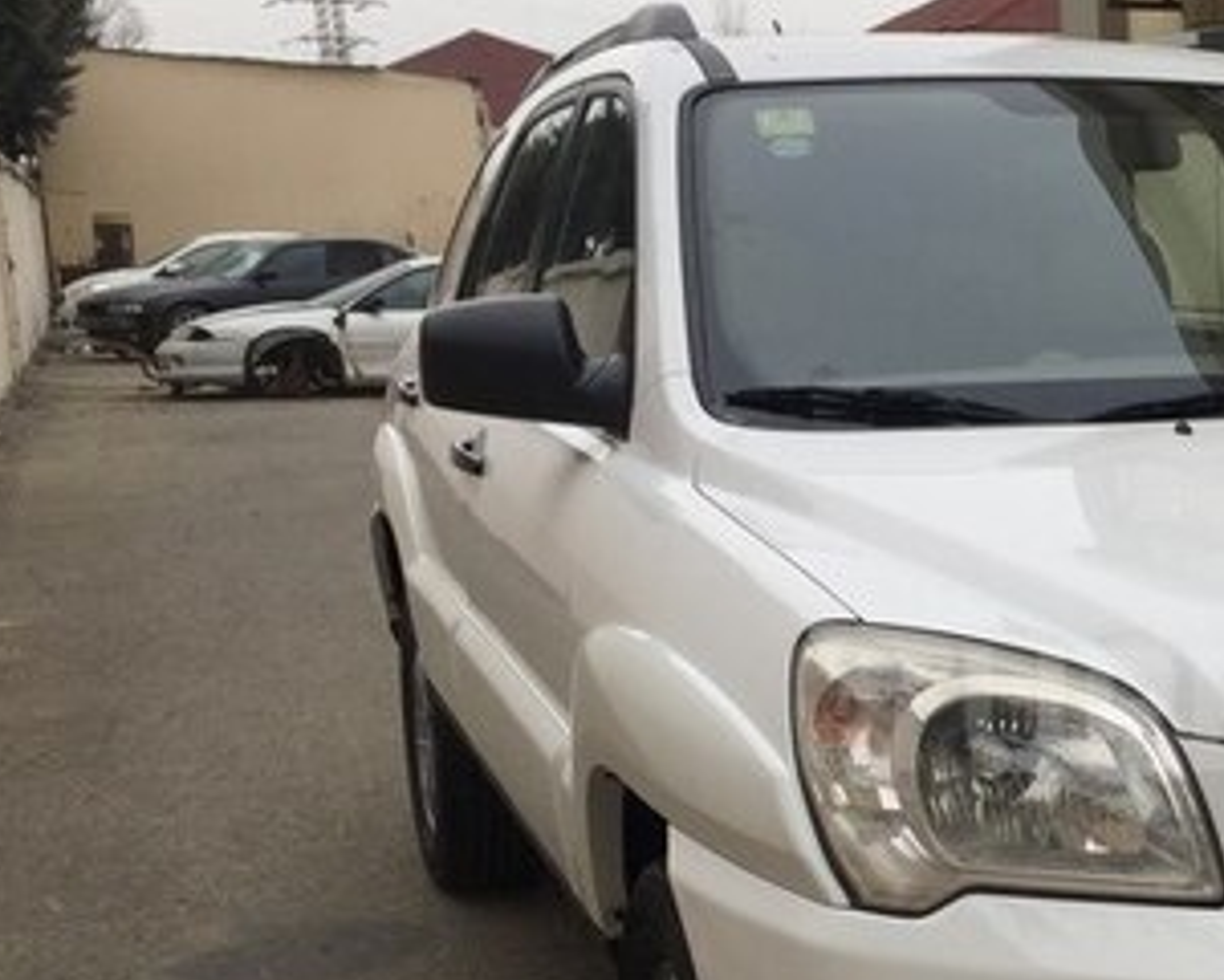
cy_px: 710
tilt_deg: -12.5
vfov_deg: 24.4
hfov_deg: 28.3
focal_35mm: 62
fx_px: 2247
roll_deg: -0.8
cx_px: 1277
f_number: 2.2
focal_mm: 4.15
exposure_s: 1/807
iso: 32
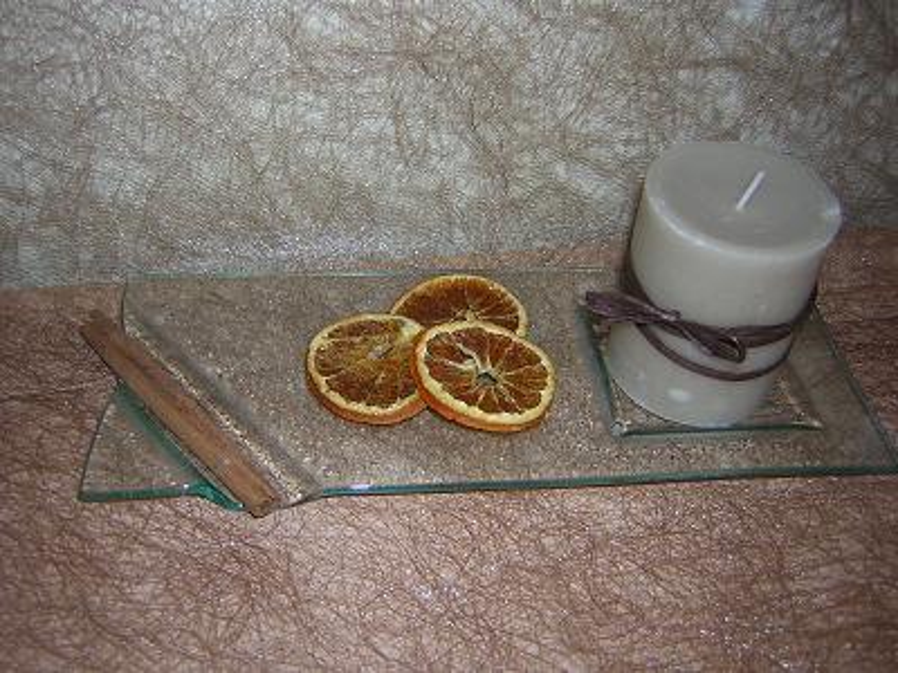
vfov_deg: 39.7
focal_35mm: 36
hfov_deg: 51.4
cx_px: 449
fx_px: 934
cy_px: 336
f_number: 2.6
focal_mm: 4.7
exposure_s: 1/60.1
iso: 50
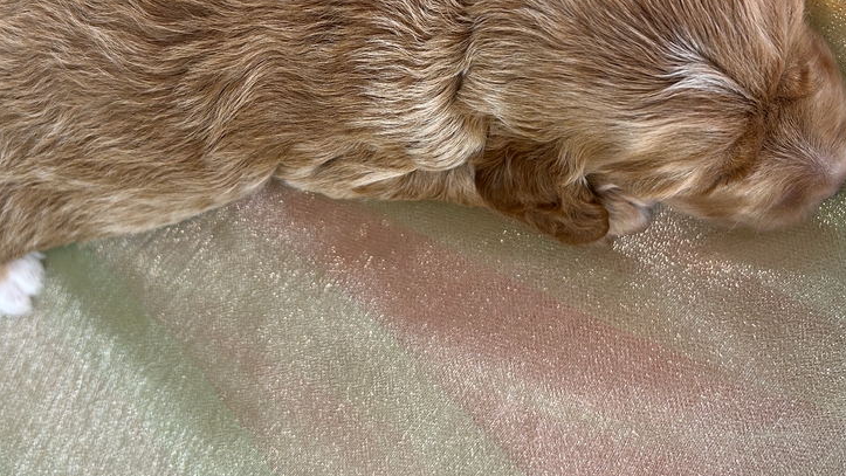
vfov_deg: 24.5
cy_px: 19
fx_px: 1055
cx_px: 380
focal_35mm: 47
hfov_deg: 43.7
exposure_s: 1/120
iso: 80
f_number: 1.5
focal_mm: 5.7
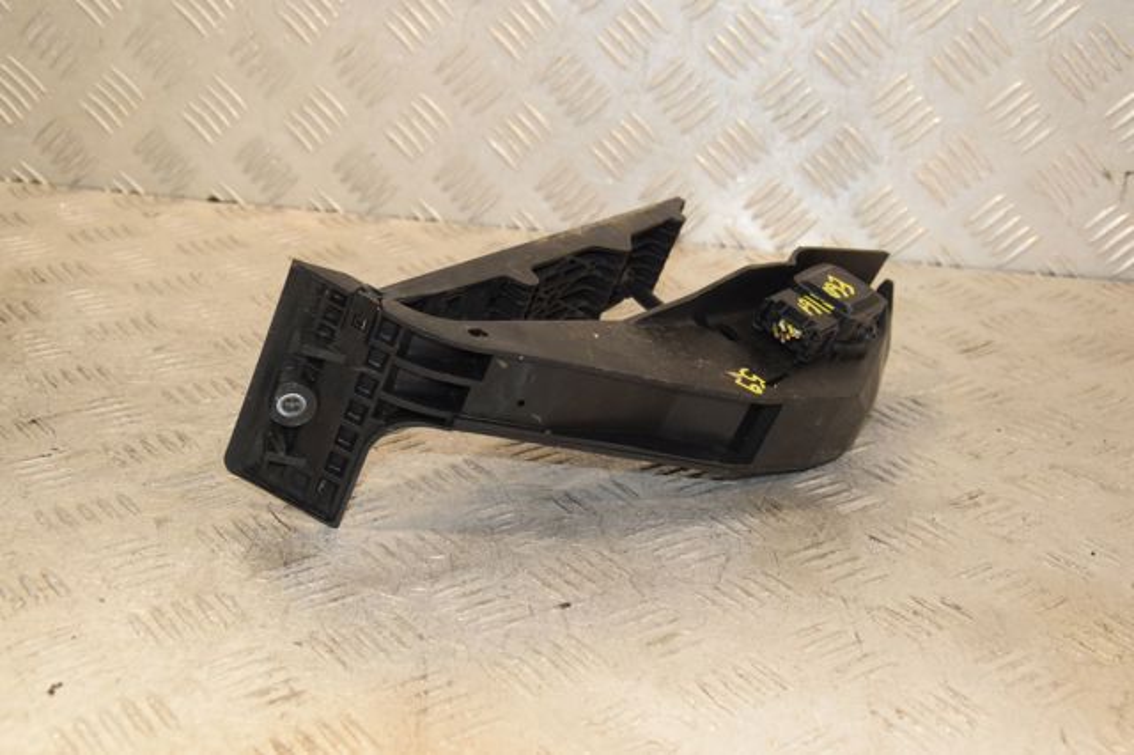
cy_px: 378
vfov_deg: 25.7
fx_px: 1653
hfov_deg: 37.9
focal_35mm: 52
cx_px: 567
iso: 1600
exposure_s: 1/200
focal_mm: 35
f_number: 6.3
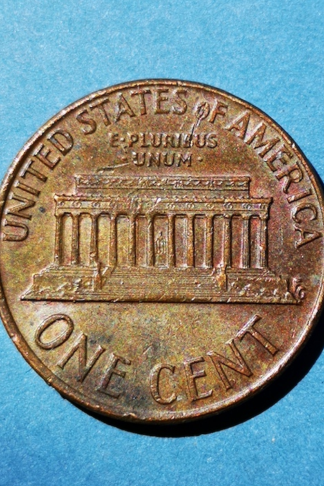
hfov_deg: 12.7
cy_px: 243
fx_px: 1457
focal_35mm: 108
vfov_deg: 18.9
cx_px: 161
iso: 50
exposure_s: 1/2625
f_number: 1.8
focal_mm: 5.58
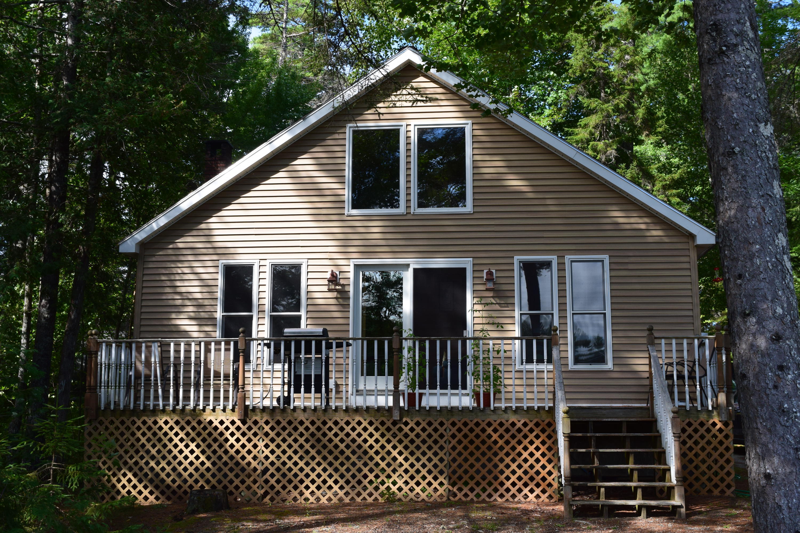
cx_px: 400
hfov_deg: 47.9
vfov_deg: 33.0
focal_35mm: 40
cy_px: 266
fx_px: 900
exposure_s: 1/320
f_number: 10
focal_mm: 27
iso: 400
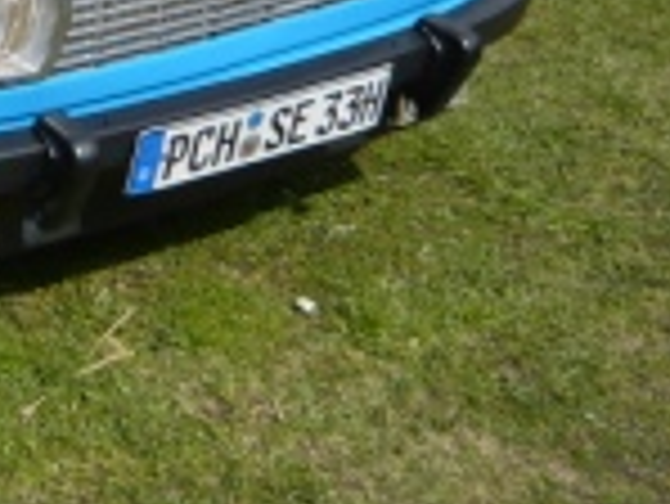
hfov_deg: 19.7
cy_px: -153
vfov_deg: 15.6
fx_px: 1743
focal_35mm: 90
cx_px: -243
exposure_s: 1/160
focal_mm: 4.9
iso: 100
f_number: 8
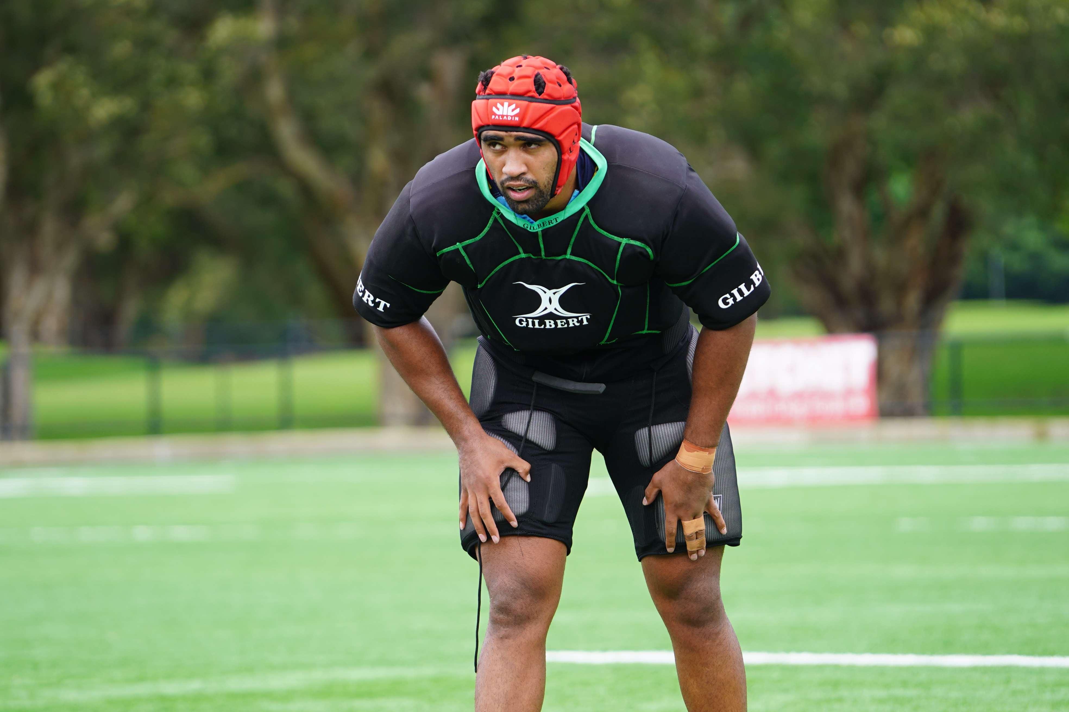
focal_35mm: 300
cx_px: 534
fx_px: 8908
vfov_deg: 4.6
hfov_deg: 6.9
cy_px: 356
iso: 160
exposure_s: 1/320
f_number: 4
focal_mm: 200
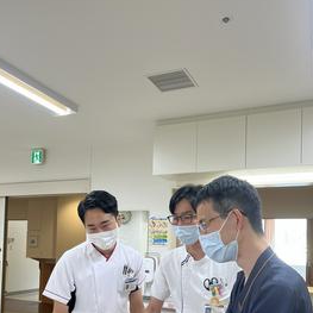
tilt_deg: +2.4
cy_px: 230
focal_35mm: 35
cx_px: 150
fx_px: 358
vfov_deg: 45.8
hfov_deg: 47.2
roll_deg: -1.9
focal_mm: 5.1
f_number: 1.6
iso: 50
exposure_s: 1/100
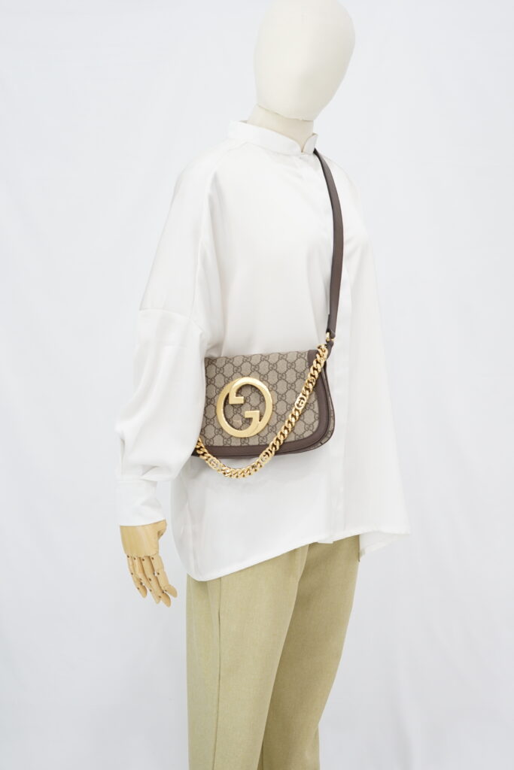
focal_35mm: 50
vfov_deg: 39.6
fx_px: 1070
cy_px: 385
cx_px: 257
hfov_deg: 27.0
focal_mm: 50
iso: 640
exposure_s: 1/6
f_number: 6.3
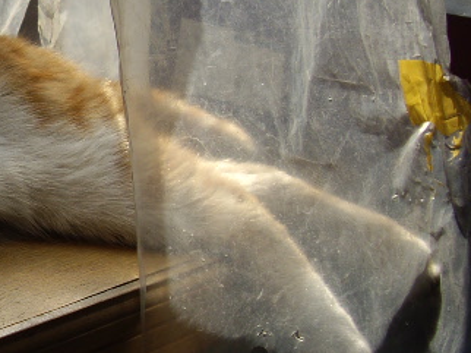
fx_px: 1645
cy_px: 202
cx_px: -252
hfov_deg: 15.0
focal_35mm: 121
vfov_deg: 12.2
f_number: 2.8
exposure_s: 1/400
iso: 64
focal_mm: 7.9
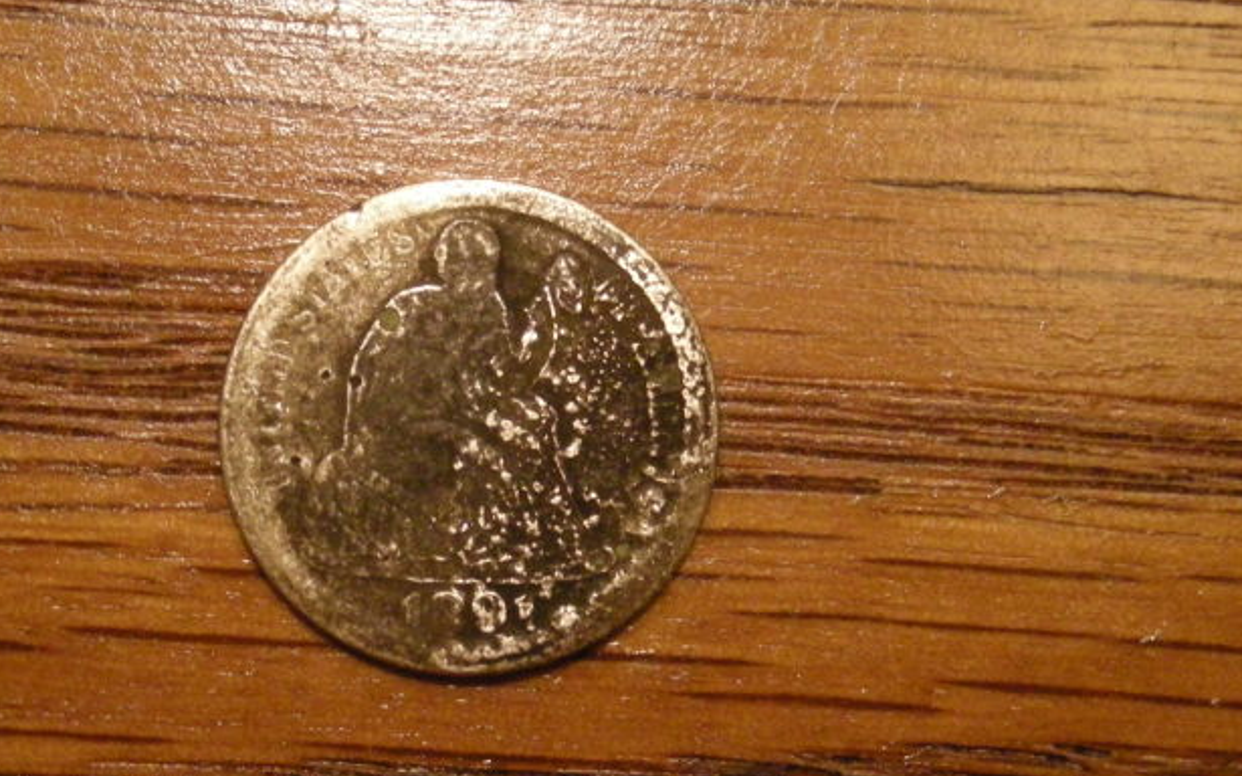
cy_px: 432
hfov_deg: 15.9
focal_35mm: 131
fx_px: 4433
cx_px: 460
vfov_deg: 10.0
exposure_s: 1/57.1
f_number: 3.9
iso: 400
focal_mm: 12.3
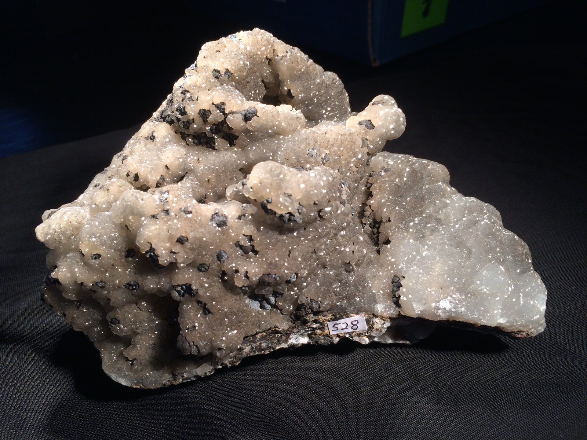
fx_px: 492
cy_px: 220
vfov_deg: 48.2
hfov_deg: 61.7
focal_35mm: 29
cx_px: 294
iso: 50
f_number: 2.2
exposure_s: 1/120
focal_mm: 4.15
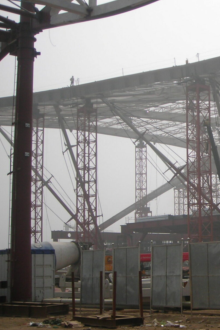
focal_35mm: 67
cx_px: 273
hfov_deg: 19.0
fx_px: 614
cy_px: 170
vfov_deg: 30.1
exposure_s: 1/356
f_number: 6.4
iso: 50
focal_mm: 6.3
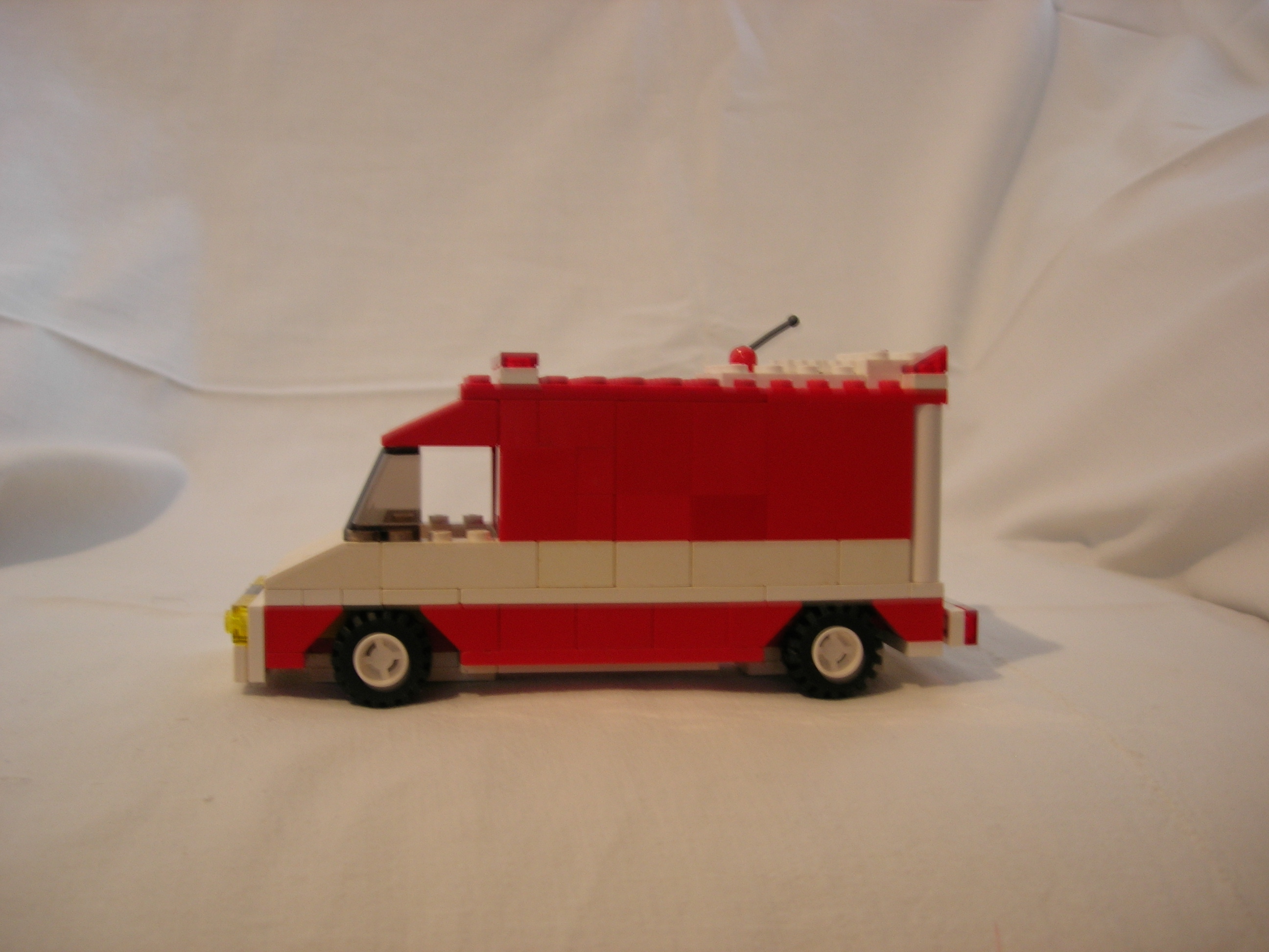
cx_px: 634
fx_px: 1393
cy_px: 476
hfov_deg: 49.0
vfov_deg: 37.7
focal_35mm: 38
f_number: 2.8
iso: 64
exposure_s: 1/5.8
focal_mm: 7.8
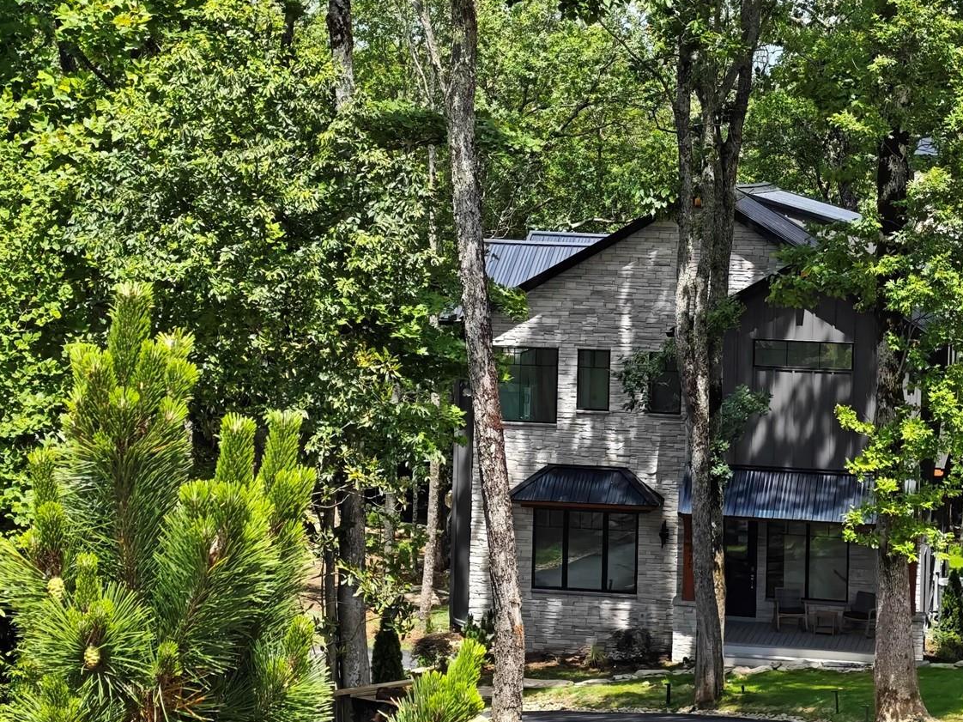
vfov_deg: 17.5
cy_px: 268
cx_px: 618
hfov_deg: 23.2
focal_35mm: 84
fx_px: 2336
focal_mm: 6.62
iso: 50
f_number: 1.67
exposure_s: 1/3025
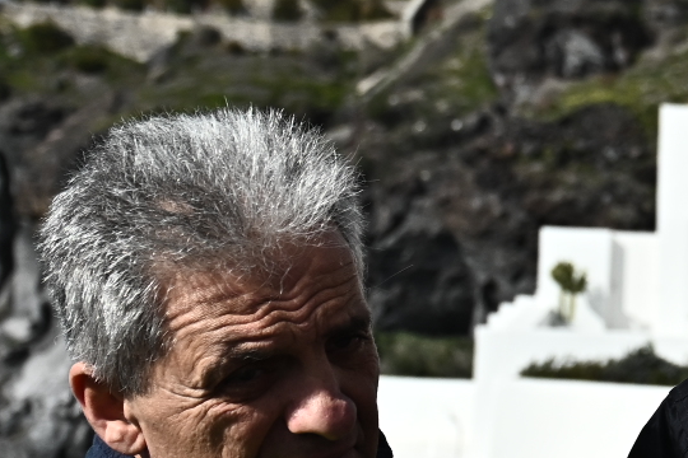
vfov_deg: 7.8
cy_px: 174
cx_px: 1046
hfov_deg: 11.3
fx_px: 3344
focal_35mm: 175
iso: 320
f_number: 5
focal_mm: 41
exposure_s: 1/4000
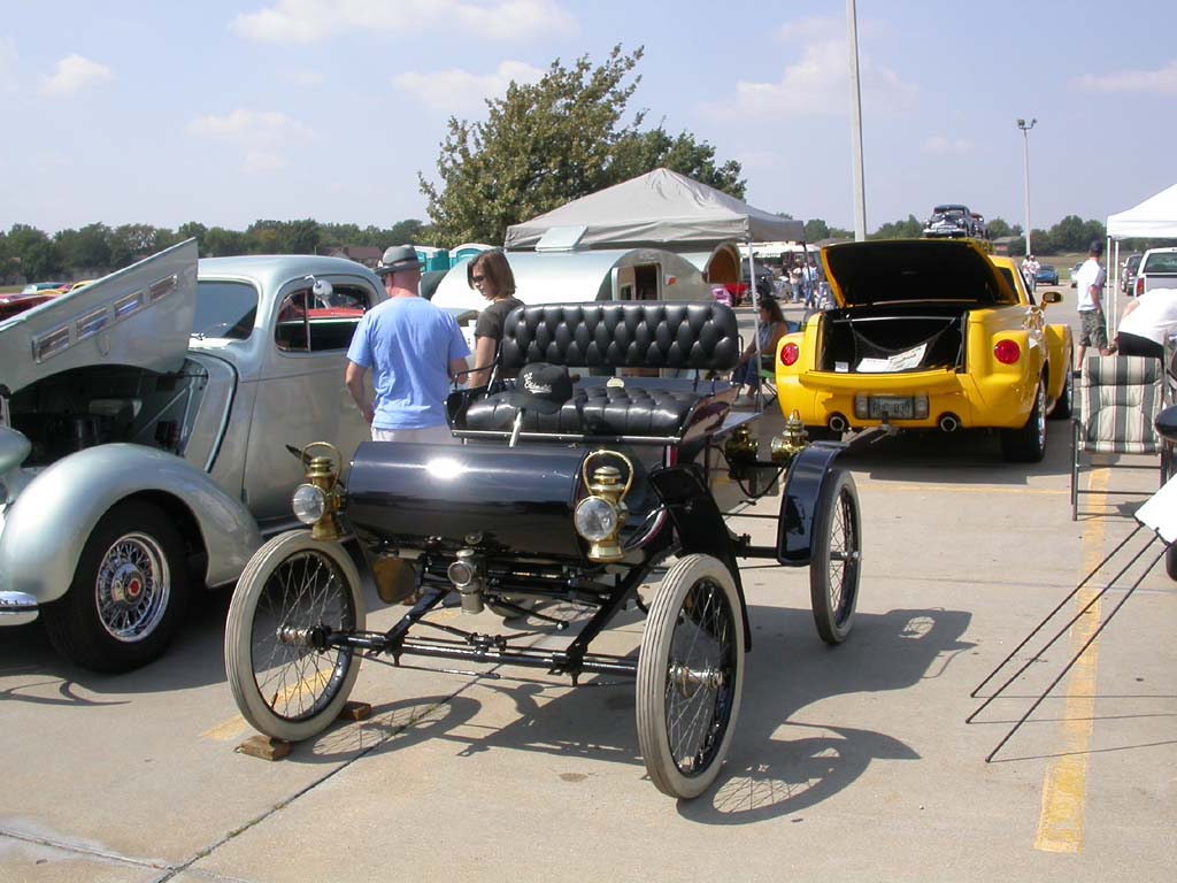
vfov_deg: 37.7
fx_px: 1292
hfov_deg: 49.0
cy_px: 442
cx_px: 588
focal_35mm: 38
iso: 100
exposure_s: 1/281
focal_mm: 7.85
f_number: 7.5
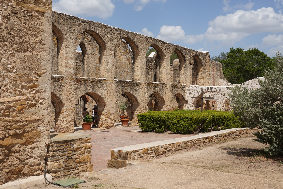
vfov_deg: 29.9
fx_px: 354
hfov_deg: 43.6
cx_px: 142
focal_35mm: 45
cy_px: 94
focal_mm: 45
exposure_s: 1/100
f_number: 18
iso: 100
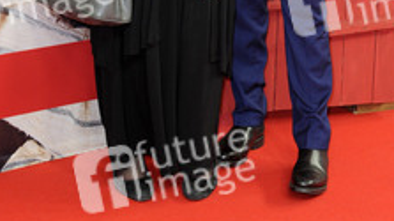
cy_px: -94
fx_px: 1138
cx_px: 216
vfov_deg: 10.7
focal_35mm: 109
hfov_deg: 19.6
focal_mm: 58
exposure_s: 1/160
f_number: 6.3
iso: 1600
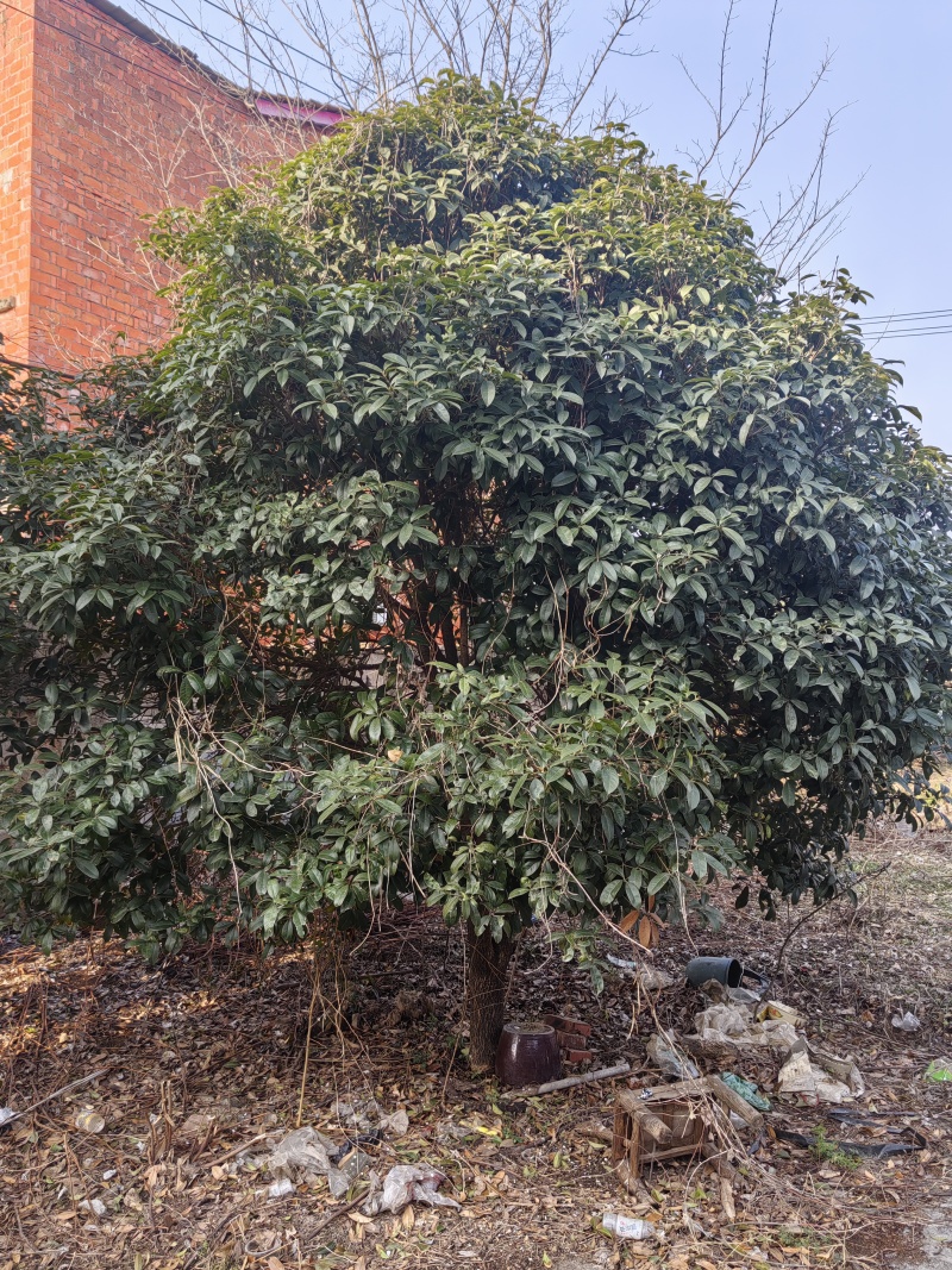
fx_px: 990
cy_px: 635
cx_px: 476
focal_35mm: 27
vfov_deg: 65.3
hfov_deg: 51.3
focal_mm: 5.52
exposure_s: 1/926
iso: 50
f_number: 1.9
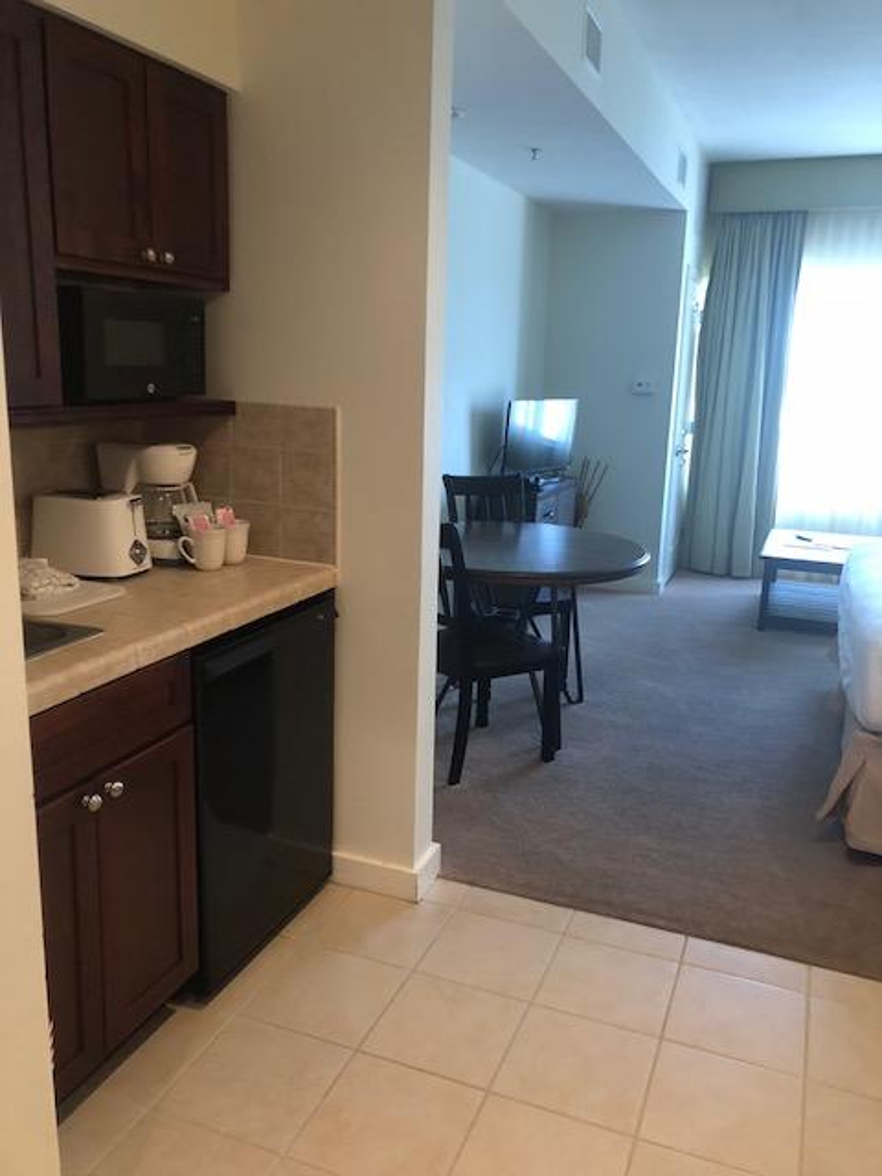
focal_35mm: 28
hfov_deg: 49.7
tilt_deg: -12.8
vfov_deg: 63.4
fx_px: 951
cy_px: 588
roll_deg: -1.3
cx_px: 441
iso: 64
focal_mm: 3.99
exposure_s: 1/15
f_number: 1.8
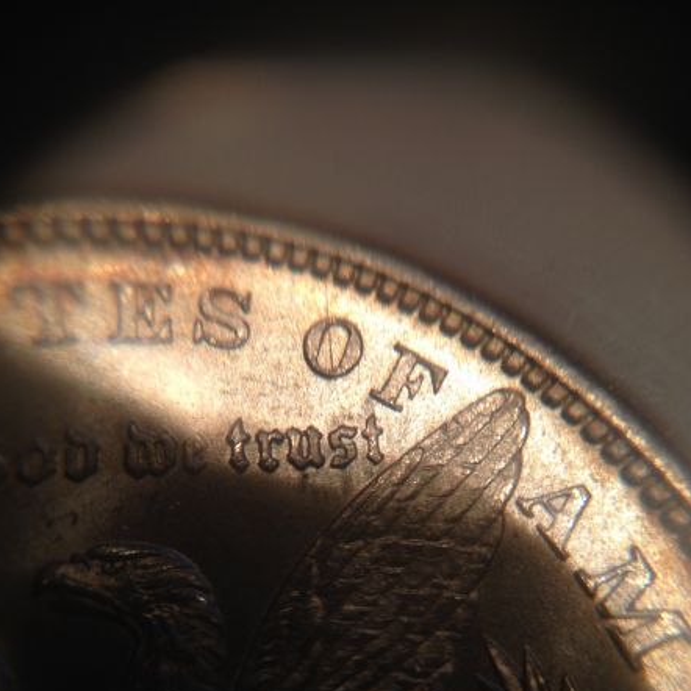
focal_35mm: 42
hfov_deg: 40.0
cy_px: 356
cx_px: 344
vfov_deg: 40.0
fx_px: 949
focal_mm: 4.28
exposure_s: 1/24
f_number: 2.4
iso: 50
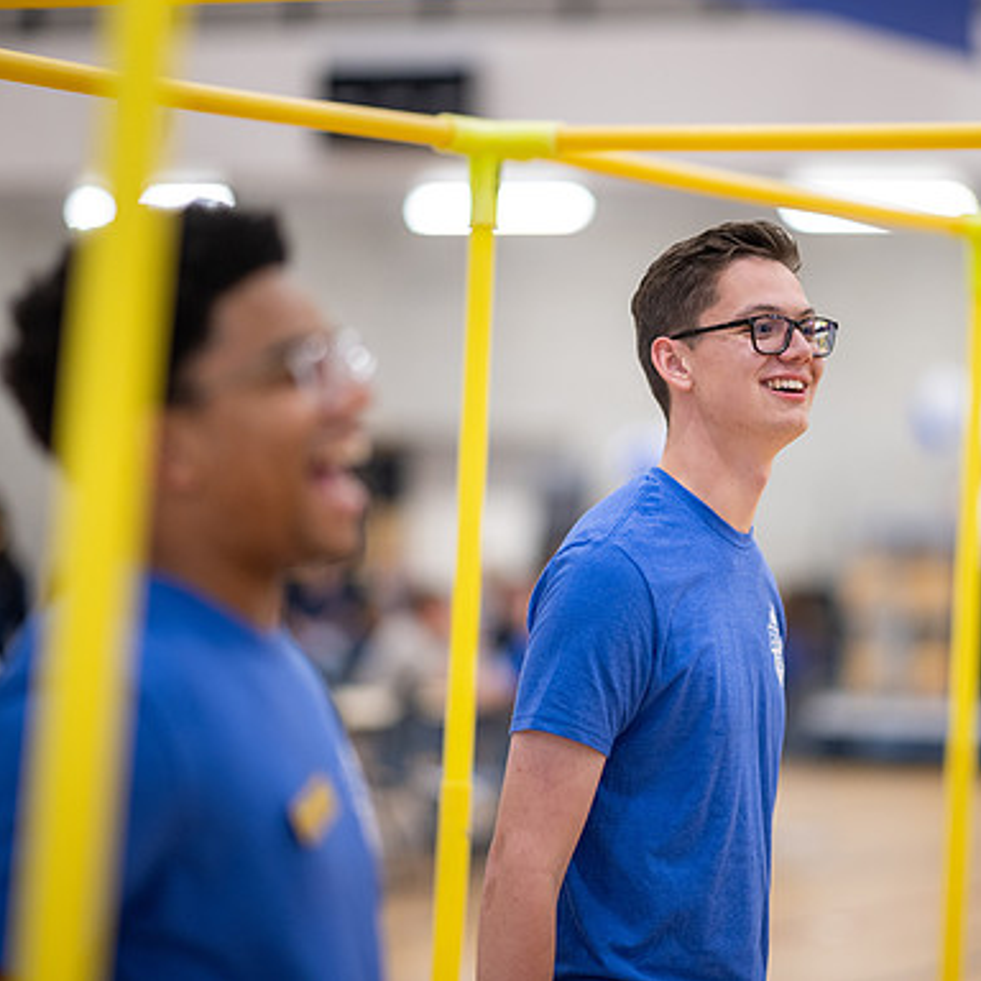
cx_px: 681
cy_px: 472
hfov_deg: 12.5
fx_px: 4489
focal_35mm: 140
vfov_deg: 12.5
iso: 800
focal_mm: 105
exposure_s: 1/250
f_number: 1.4
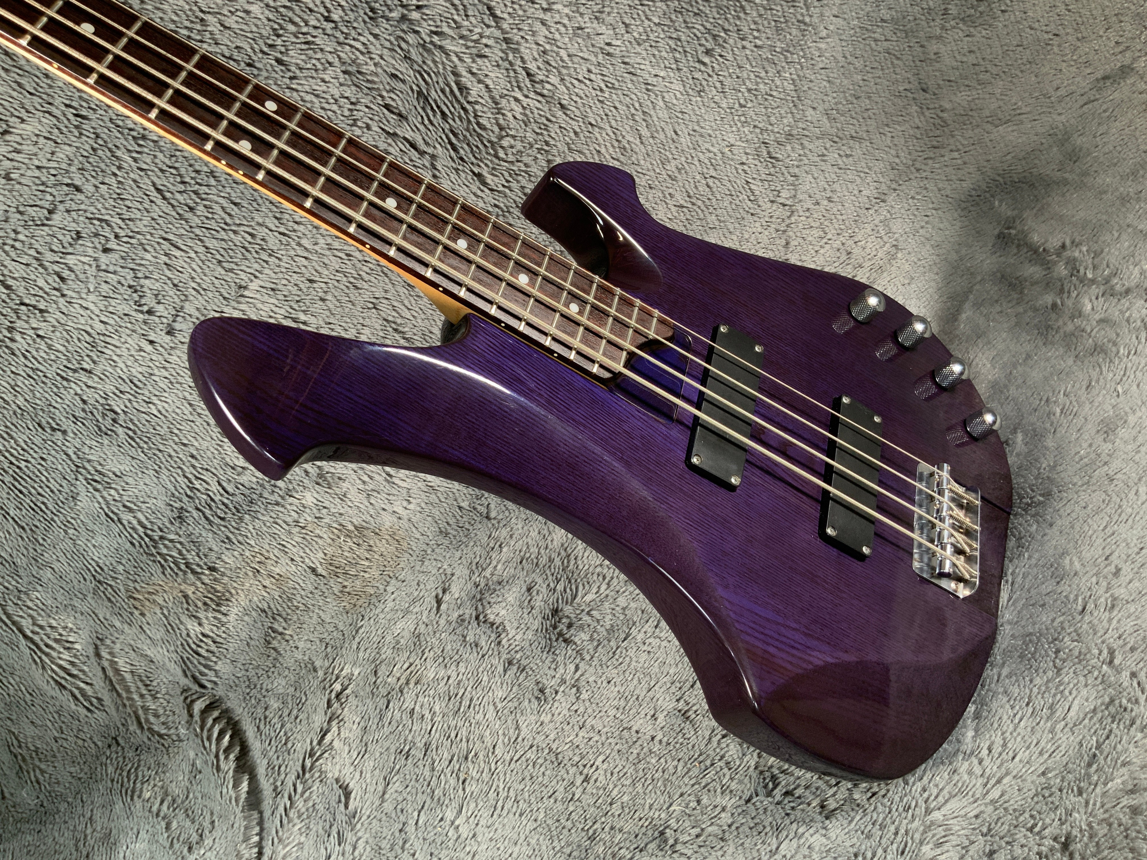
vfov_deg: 48.2
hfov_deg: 61.7
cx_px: 574
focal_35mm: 29
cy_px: 430
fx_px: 961
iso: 64
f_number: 1.8
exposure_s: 1/78
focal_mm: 3
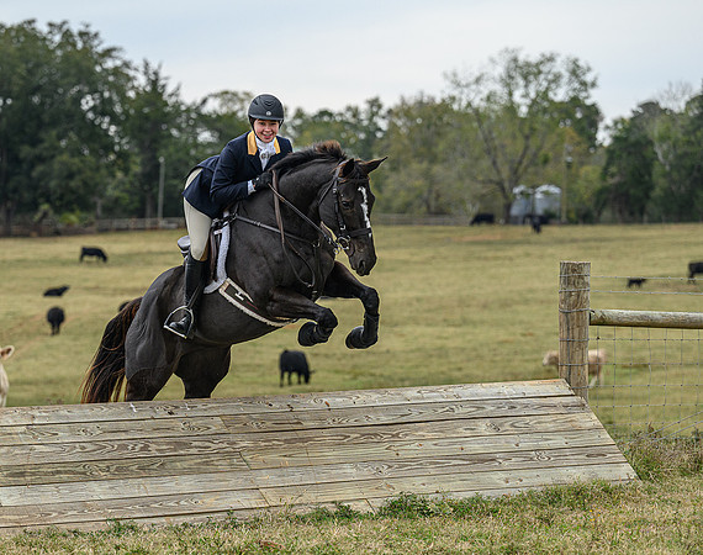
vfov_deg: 8.8
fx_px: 3594
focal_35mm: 174
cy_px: 356
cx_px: 261
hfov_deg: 11.2
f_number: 3.5
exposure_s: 1/800
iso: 500
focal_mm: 120
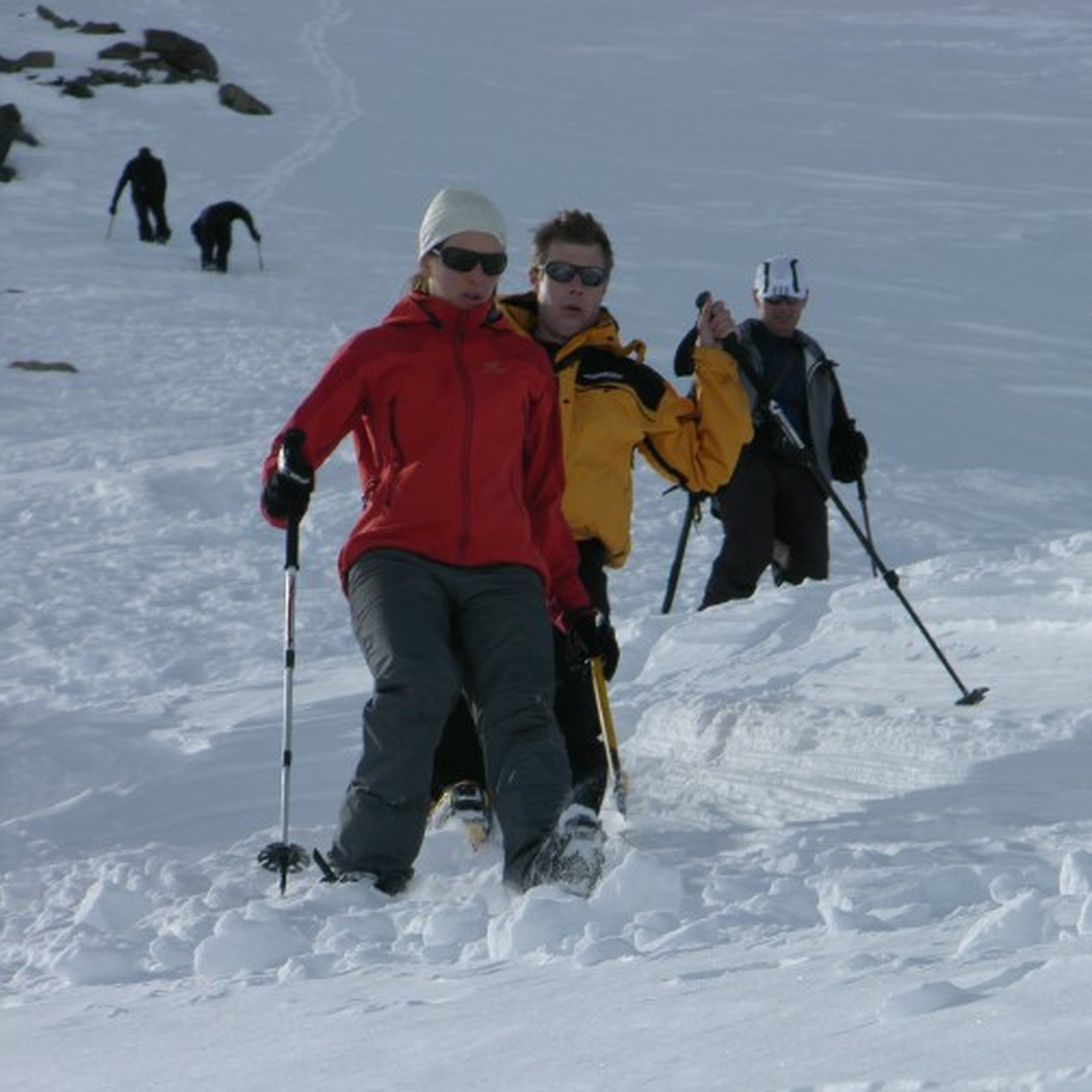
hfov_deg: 6.2
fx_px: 10100
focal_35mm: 283
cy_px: 819
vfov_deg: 6.2
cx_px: 622
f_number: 7.2
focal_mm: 52.4
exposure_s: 1/504
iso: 50
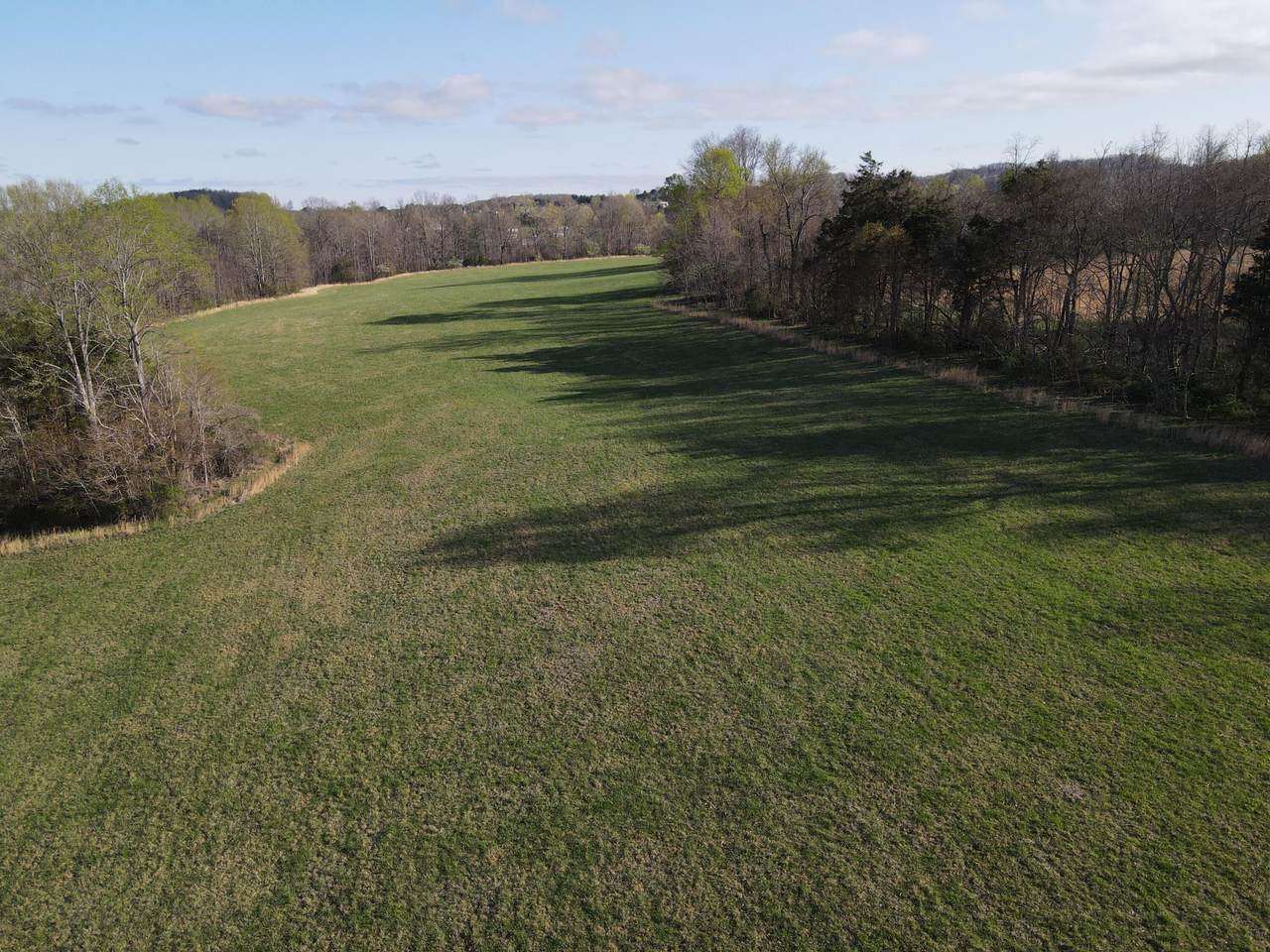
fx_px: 881
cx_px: 635
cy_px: 476
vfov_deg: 56.8
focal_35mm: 24
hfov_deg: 71.6
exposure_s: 1/500
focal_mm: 4.5
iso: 100
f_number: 2.8
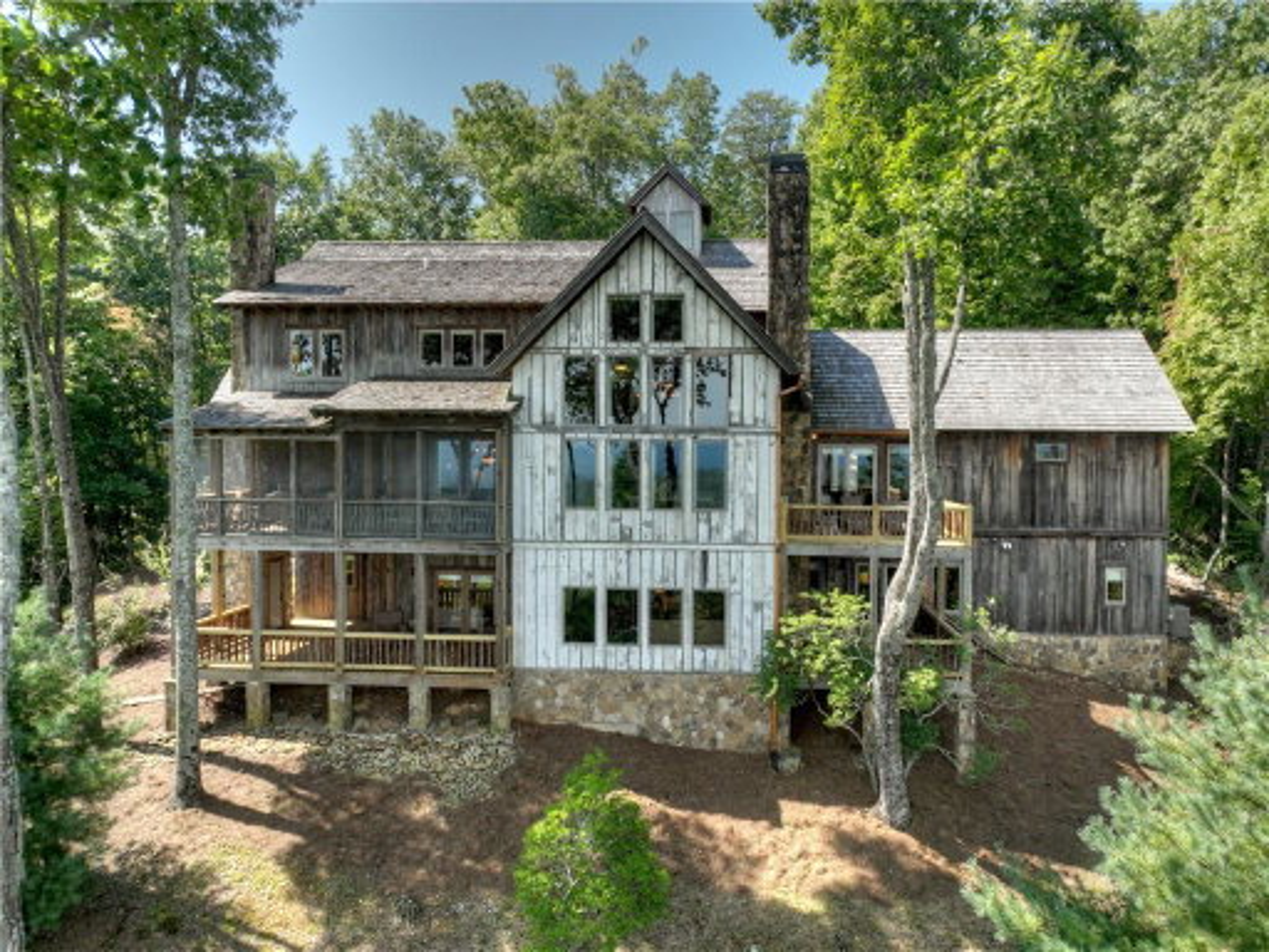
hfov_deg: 71.6
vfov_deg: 56.8
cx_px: 634
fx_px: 880
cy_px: 476
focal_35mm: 24
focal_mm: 12.3
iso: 220
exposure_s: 1/1000
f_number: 2.8
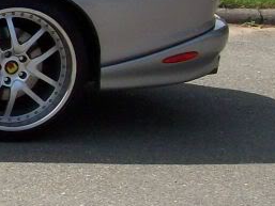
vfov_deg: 8.3
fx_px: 1423
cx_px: -242
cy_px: 80
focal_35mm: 179
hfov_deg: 10.3
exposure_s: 1/488
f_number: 5.4
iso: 80
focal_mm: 7.6
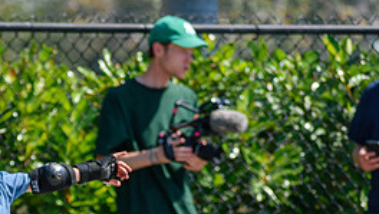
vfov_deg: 1.7
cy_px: 246
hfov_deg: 3.0
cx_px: 82
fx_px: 7292
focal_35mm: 725
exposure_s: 1/2000
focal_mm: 210
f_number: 5.6
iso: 320
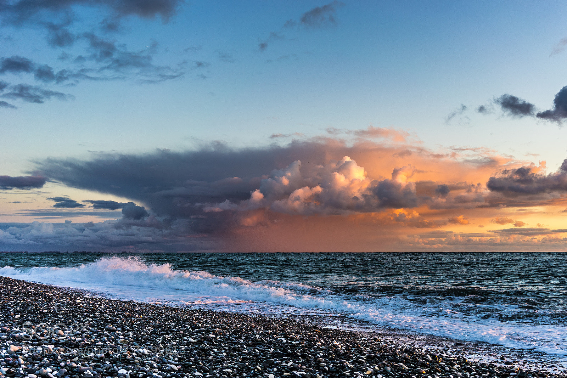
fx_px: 551
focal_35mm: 35
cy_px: 189
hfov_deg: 54.4
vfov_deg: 37.9
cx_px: 284
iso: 100
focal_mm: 35
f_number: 5
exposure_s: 1/80
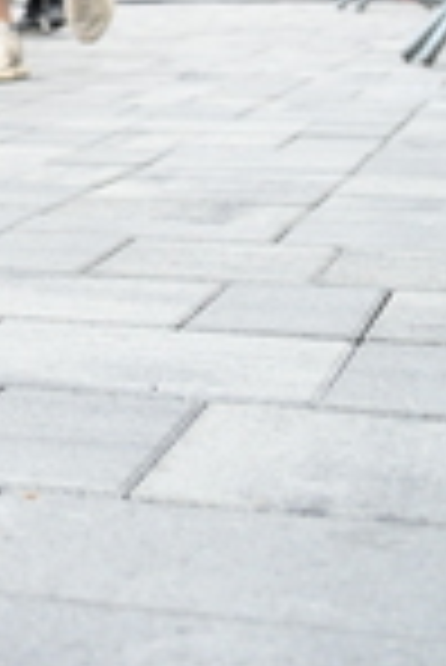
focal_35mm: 115
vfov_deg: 15.8
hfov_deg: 11.1
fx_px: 2132
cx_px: -367
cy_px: -436
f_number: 4
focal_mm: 31
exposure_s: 1/640
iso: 2000
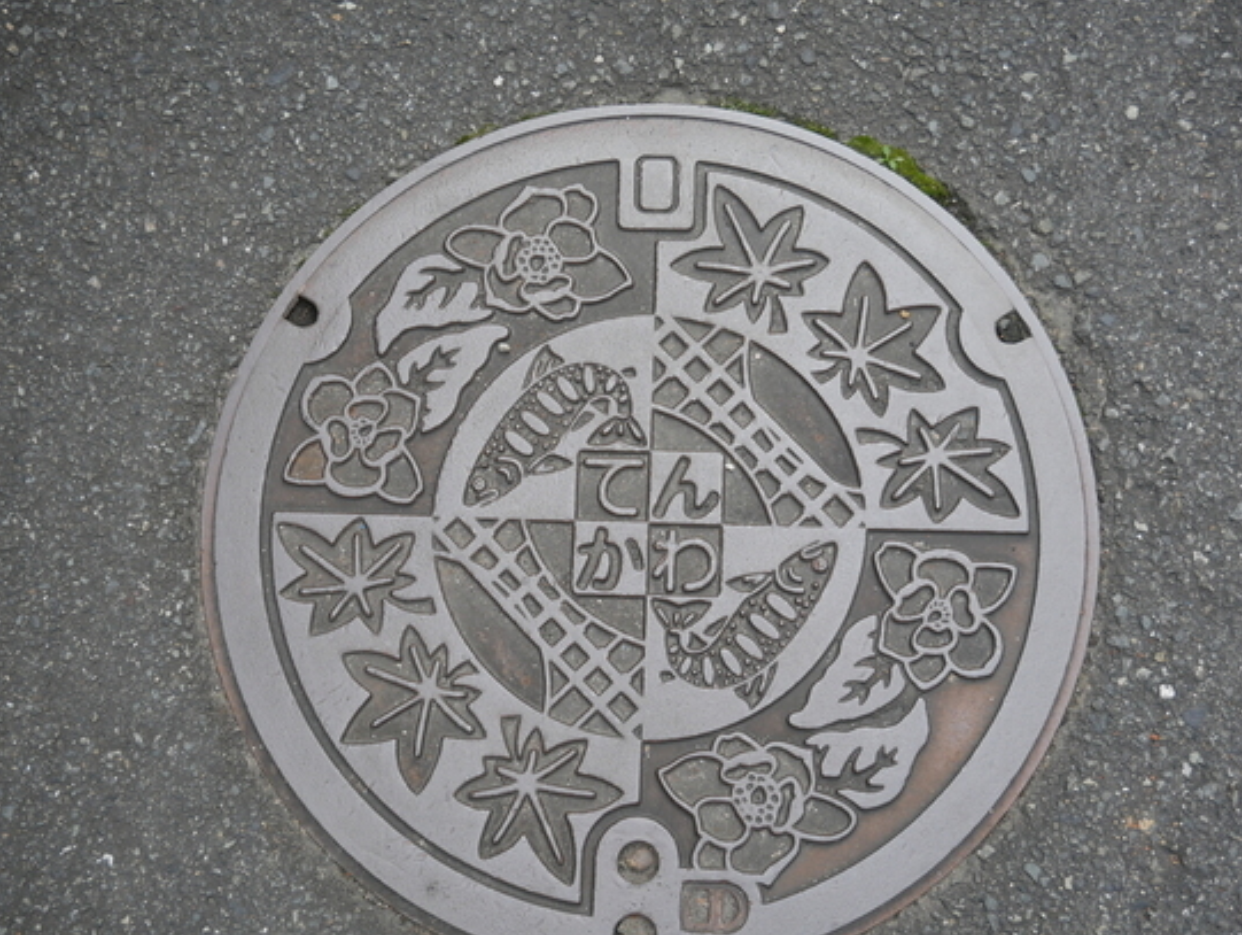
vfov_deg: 28.6
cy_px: 507
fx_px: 1832
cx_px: 645
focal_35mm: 51
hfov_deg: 37.4
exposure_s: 1/160
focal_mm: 23
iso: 200
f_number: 5
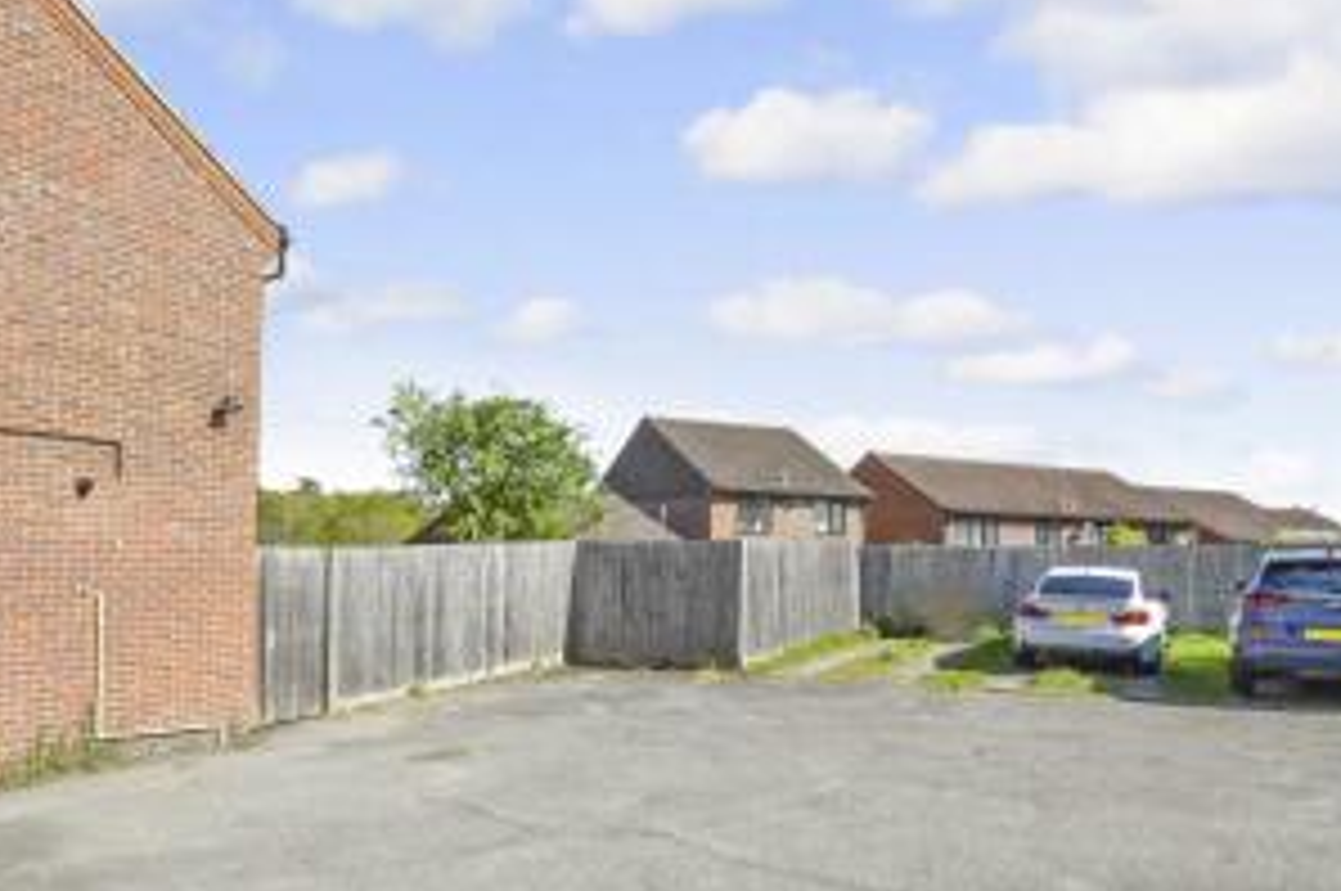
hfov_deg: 73.5
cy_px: 533
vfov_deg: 52.7
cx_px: 594
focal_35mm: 24
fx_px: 893
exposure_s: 1/800
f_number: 8
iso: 320
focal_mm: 10
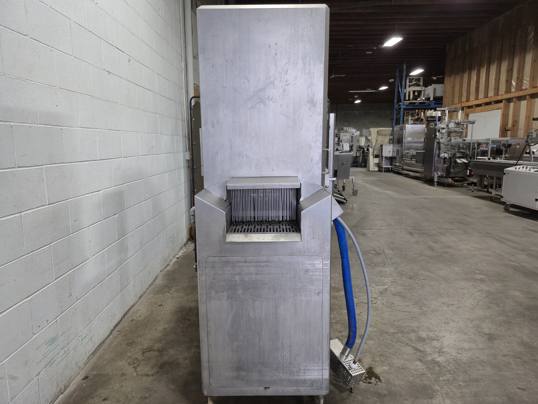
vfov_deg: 58.9
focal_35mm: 23
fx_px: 357
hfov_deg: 73.9
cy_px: 202
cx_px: 269
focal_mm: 5.4
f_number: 1.8
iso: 125
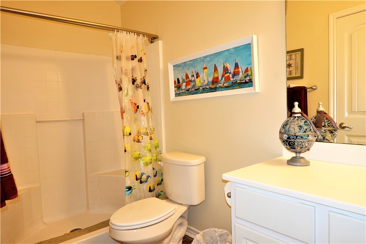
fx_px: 244
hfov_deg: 73.7
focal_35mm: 24
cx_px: 183
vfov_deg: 53.1
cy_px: 122
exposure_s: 1/30
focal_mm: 9
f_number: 2.8
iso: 320
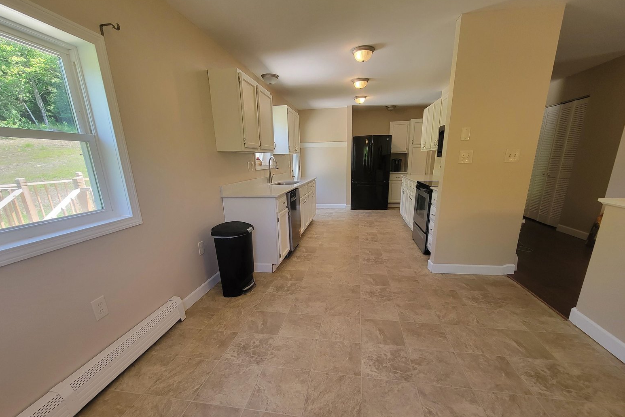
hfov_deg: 104.2
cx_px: 309
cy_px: 238
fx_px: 243
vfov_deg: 80.7
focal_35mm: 14
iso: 125
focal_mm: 2.2
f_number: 2.2
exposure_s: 1/60
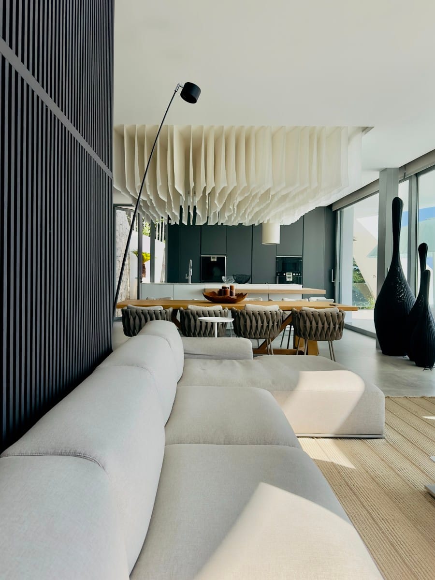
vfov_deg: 71.6
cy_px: 290
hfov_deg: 56.8
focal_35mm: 24
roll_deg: +0.5
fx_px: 402
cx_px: 218
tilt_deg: -2.7
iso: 100
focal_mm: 6.86
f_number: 1.78
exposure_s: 1/1212
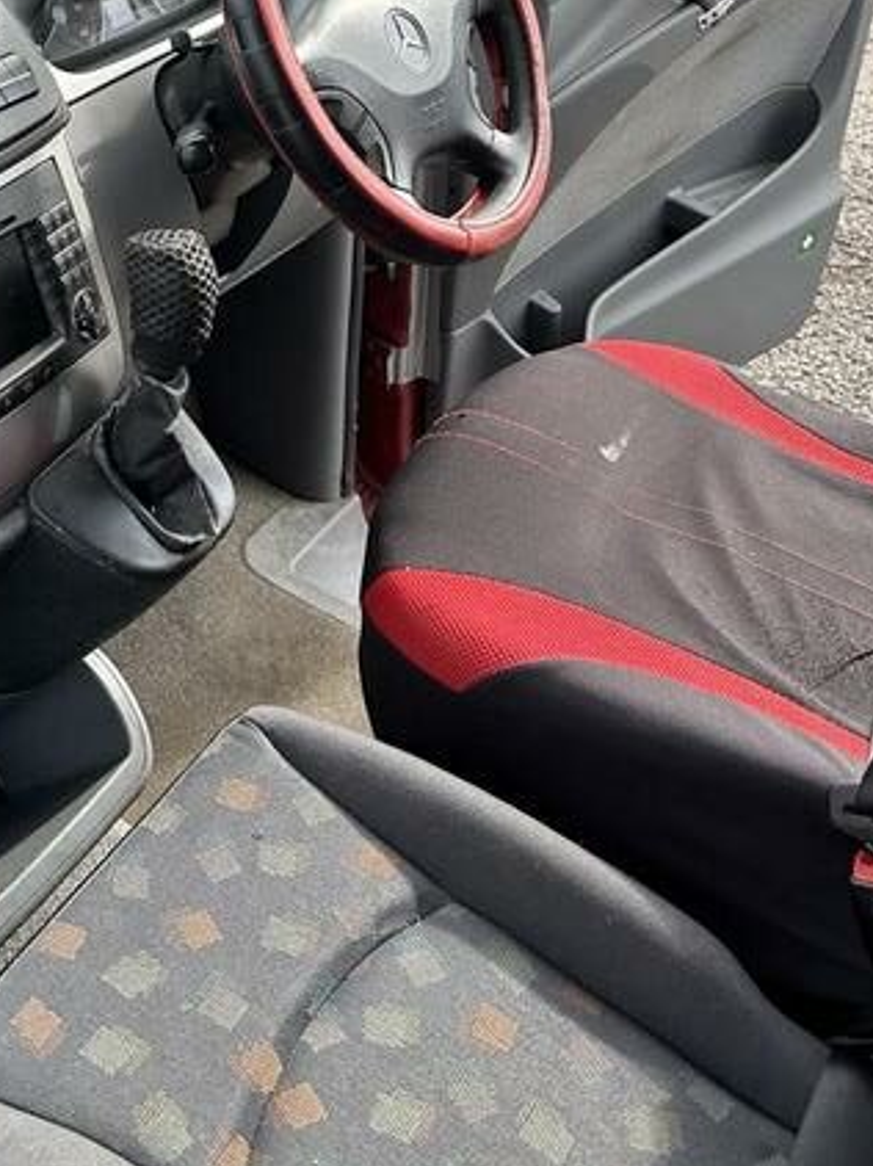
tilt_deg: -19.2
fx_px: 1717
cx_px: 229
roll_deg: -2.4
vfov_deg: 34.2
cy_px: -3
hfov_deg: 28.2
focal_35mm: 51
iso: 80
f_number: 1.78
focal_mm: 6.86
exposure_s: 1/642
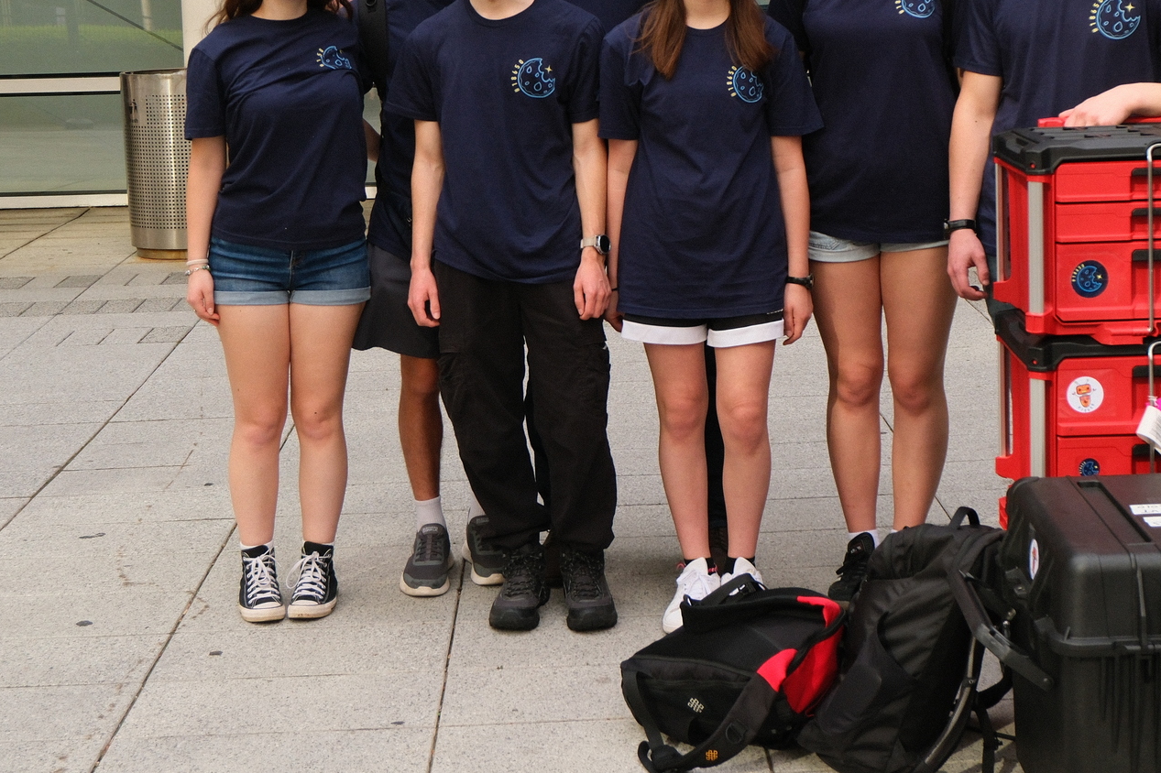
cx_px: 703
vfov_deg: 22.4
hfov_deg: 33.3
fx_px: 1934
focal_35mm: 60
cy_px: 200
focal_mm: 25.6
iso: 800
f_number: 5.6
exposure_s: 1/500
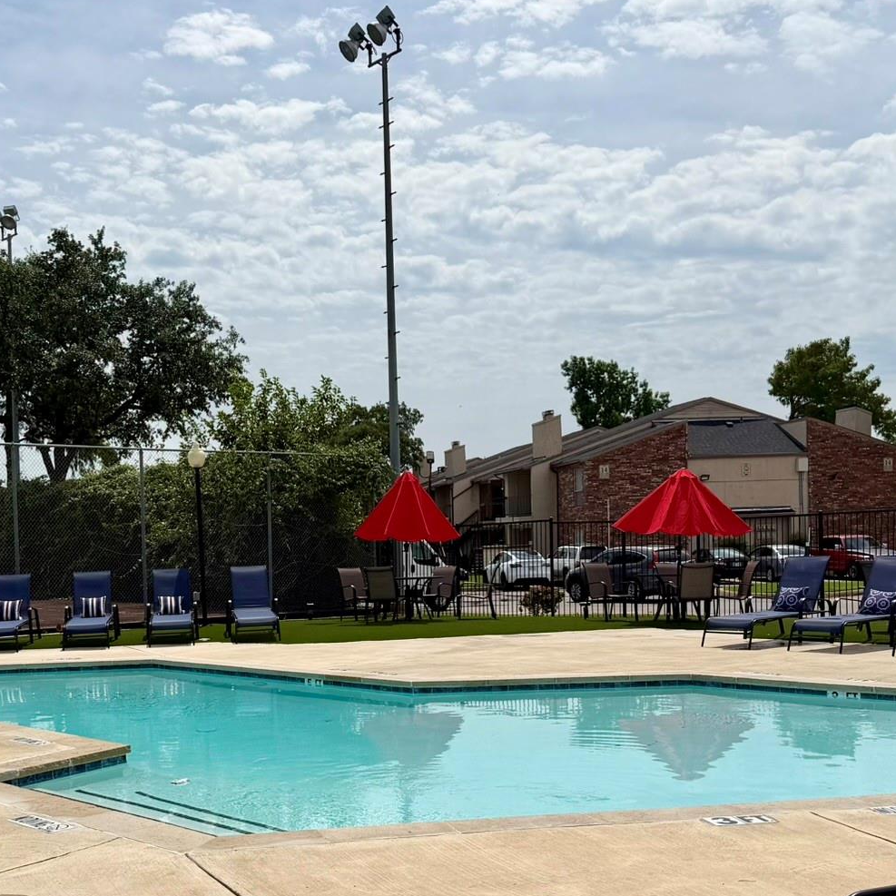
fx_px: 1289
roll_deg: +2.1
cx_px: 310
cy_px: 590
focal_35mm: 44
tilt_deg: -2.7
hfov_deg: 38.0
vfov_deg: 38.0
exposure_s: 1/17544
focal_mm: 6.76
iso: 80
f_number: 1.78
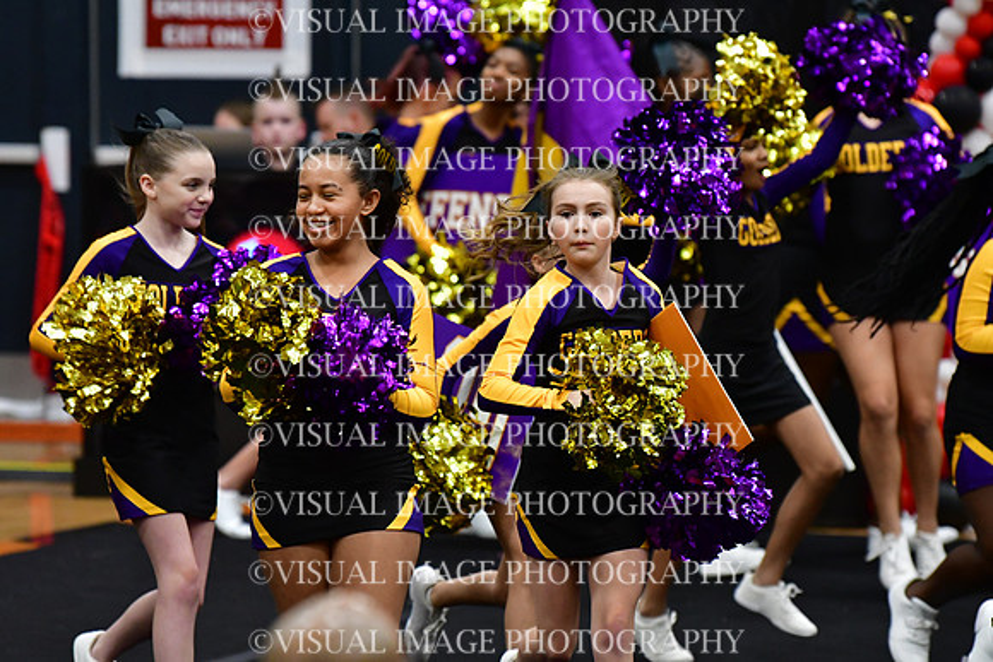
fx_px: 8277
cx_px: 496
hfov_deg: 6.9
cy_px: 331
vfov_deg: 4.6
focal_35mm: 300
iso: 4000
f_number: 3.5
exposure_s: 1/500
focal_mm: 200
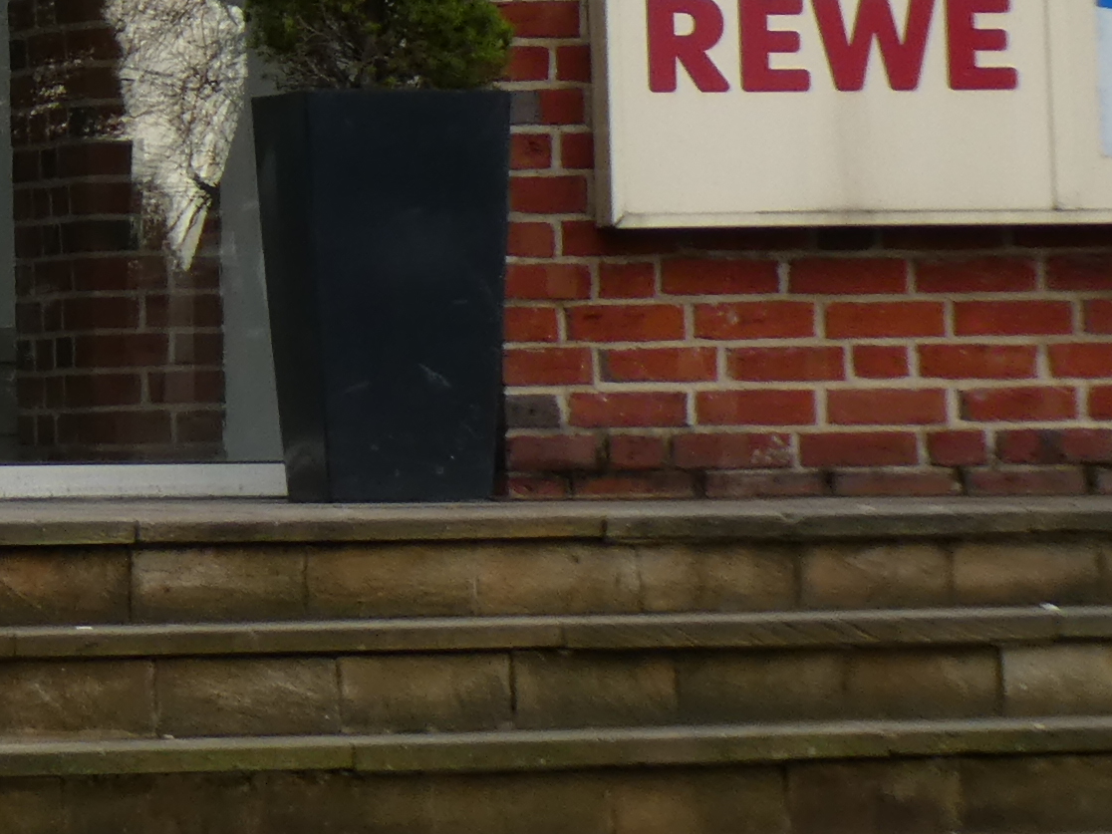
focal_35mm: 237
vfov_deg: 6.2
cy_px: -428
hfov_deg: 8.1
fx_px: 7613
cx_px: -798
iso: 80
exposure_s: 1/160
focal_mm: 9.6
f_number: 4.1
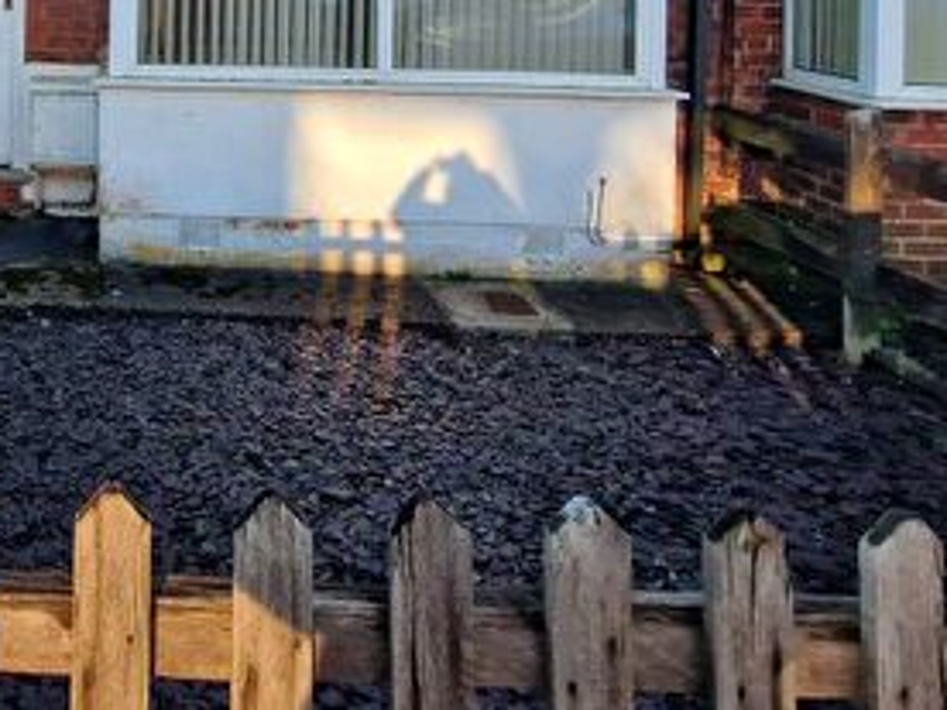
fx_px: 903
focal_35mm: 33
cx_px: 172
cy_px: -60
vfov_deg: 36.7
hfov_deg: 51.4
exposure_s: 1/375
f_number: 2.2
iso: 50
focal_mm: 2.2
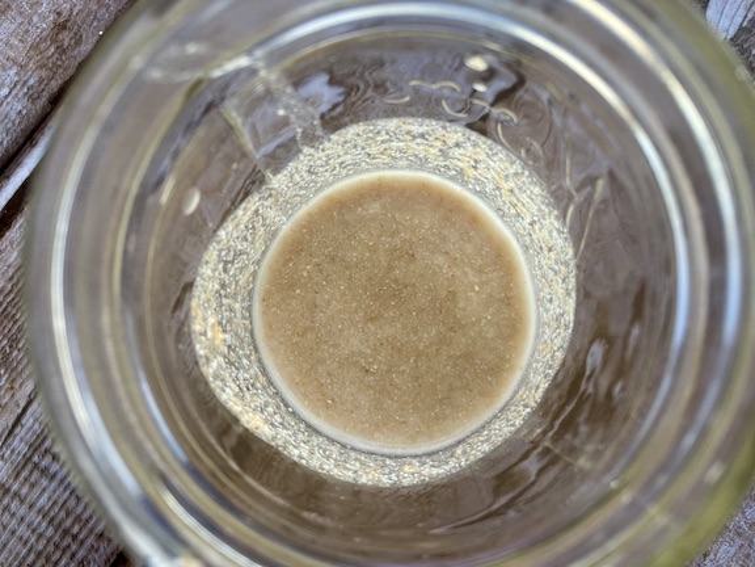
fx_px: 611
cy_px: 284
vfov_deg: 49.7
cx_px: 378
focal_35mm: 28
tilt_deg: -83.9
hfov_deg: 63.4
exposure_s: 1/120
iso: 25
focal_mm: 3.99
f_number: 1.8
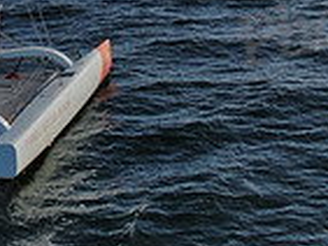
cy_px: -99
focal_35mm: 119
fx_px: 1129
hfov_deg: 16.5
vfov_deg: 12.0
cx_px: 105
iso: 100
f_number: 3
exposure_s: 1/4000
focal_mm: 5
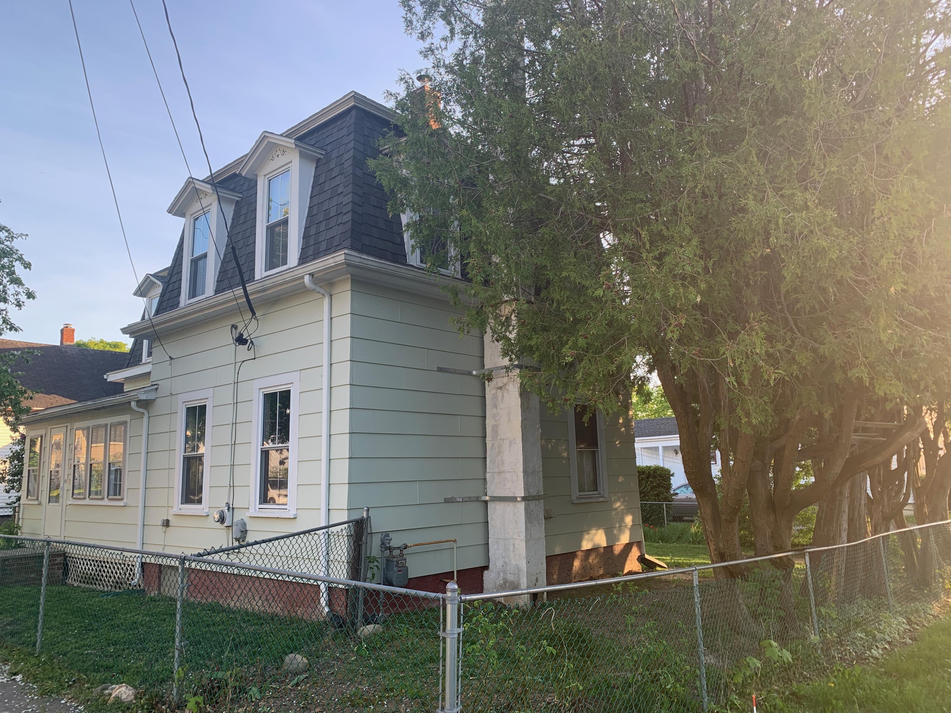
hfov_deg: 67.3
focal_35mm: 26
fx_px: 714
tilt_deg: +9.4
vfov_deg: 53.1
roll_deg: +1.3
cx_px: 476
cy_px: 356
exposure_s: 1/122
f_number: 1.8
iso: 25
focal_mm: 4.25
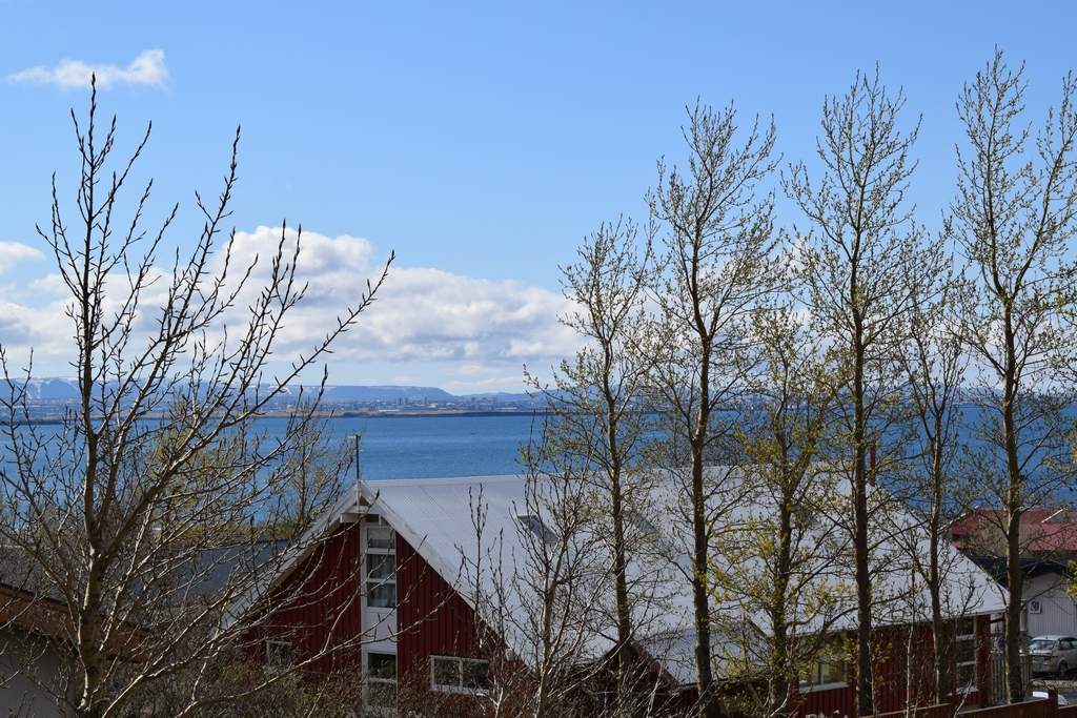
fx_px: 2468
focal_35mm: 82
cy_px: 359
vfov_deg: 16.6
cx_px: 538
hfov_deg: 24.6
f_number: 11
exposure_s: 1/500
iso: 200
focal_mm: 55
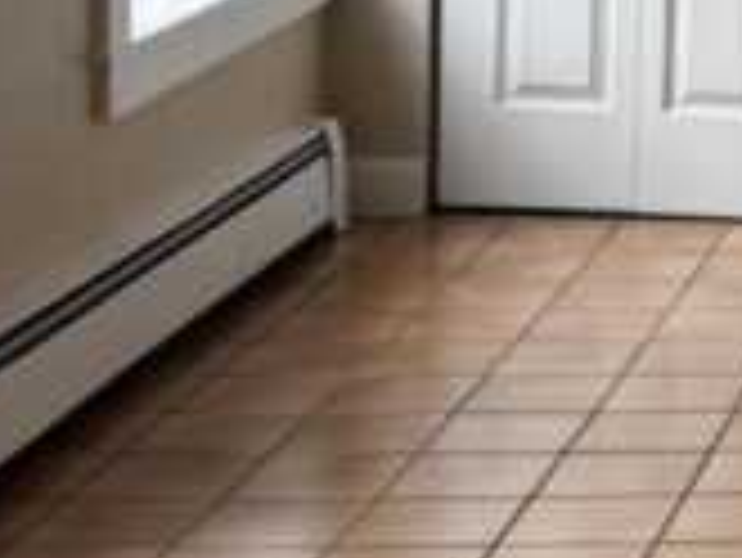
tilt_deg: -3.0
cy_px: -306
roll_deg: -0.6
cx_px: 1381
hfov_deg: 12.1
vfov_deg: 9.7
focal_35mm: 149
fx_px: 3196
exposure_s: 1/121
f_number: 1.78
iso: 64
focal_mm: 6.76
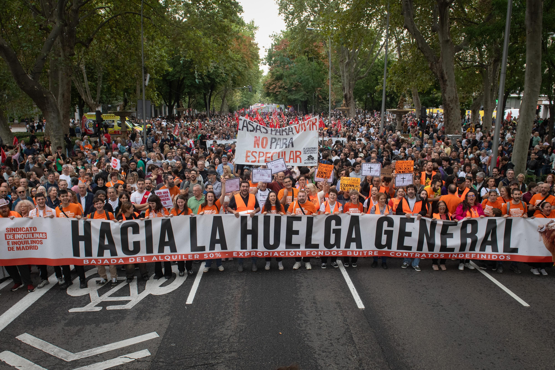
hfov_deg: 63.2
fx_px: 451
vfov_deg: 44.5
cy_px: 219
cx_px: 274
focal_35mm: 29
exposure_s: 1/400
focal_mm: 24
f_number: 5.6
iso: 1250
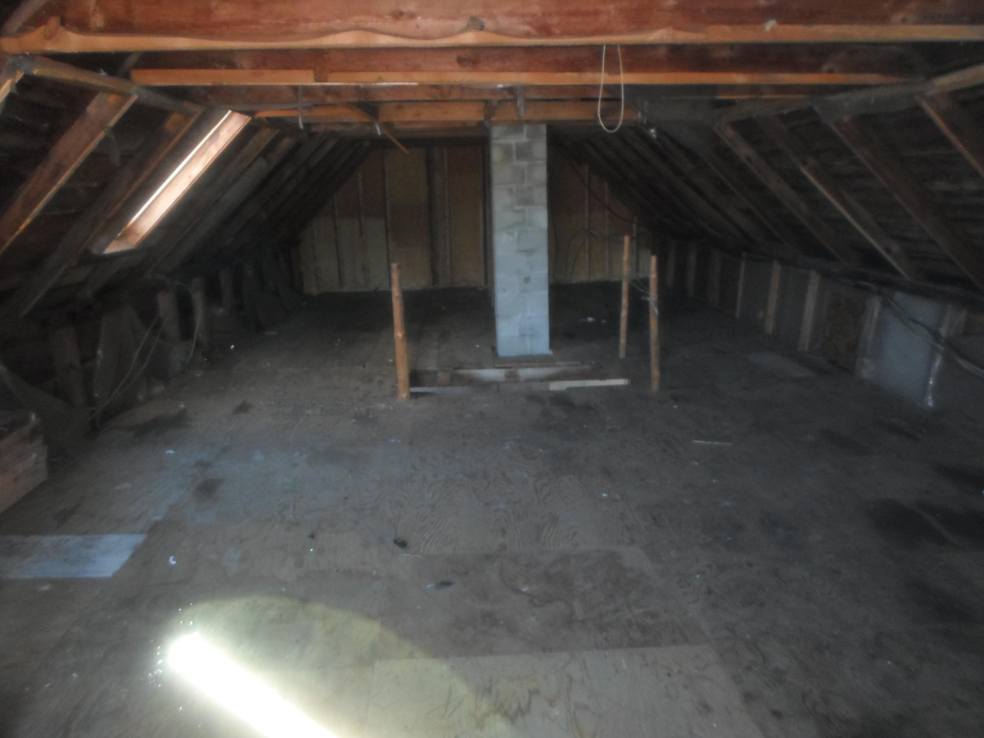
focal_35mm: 25
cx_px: 492
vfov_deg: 54.9
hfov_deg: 69.4
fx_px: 711
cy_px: 369
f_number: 2.5
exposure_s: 1/30
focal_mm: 4.5
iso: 240
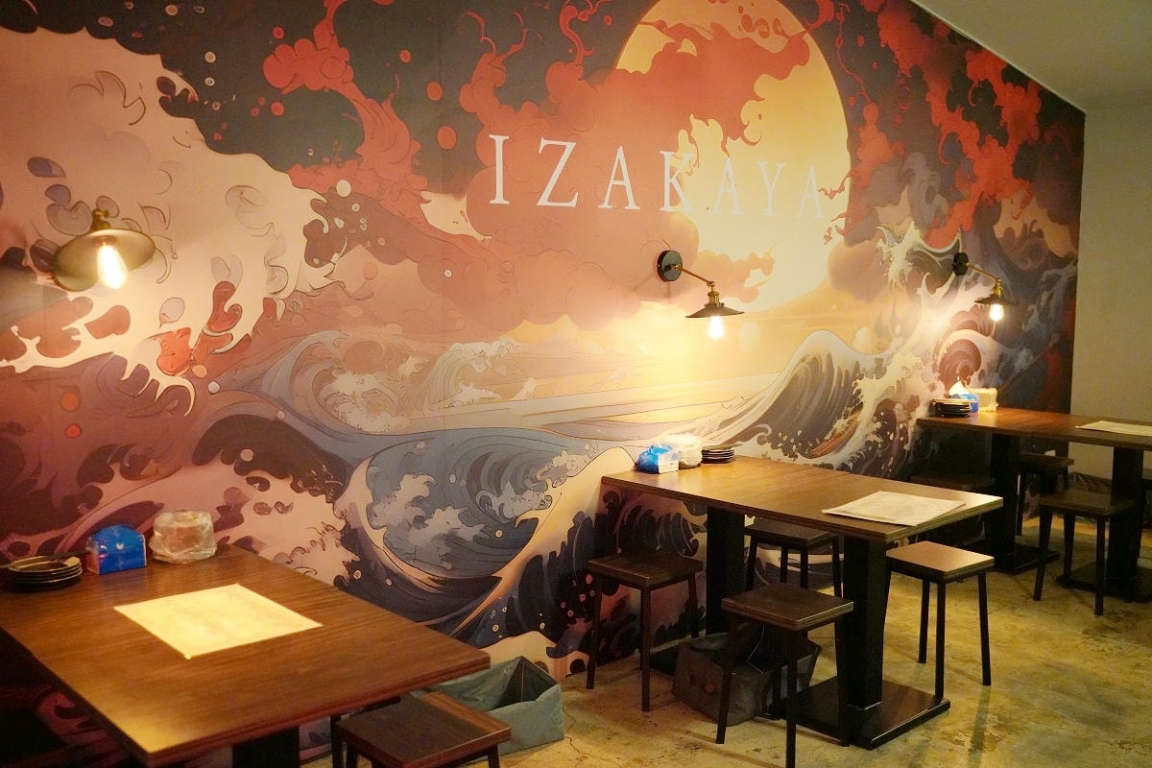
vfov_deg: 38.9
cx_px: 576
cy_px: 384
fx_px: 1088
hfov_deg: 55.8
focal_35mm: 34
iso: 12800
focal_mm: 34
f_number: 2.8
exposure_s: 1/60
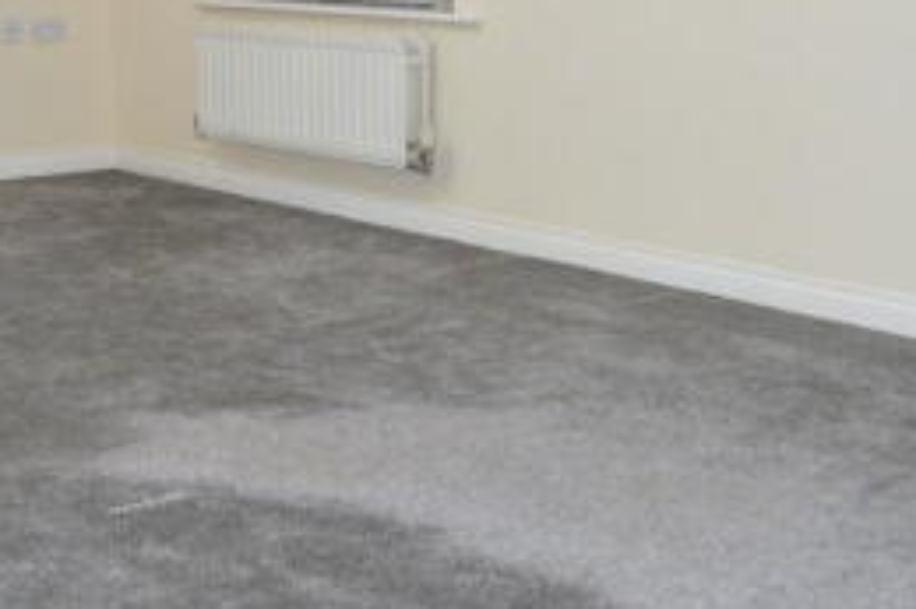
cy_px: 116
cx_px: 109
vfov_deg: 19.8
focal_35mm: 68
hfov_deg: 28.6
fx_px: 1729
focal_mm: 18
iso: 800
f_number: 5
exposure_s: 1/80
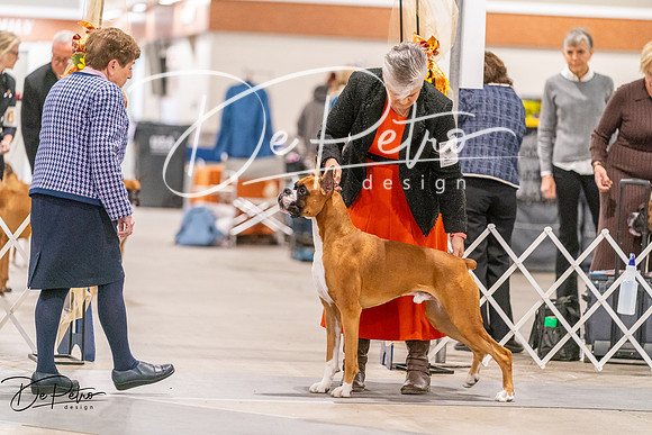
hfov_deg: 11.3
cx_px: 326
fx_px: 3297
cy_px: 218
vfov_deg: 7.5
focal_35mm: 182
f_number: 3.2
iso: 6400
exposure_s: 1/250
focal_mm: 182
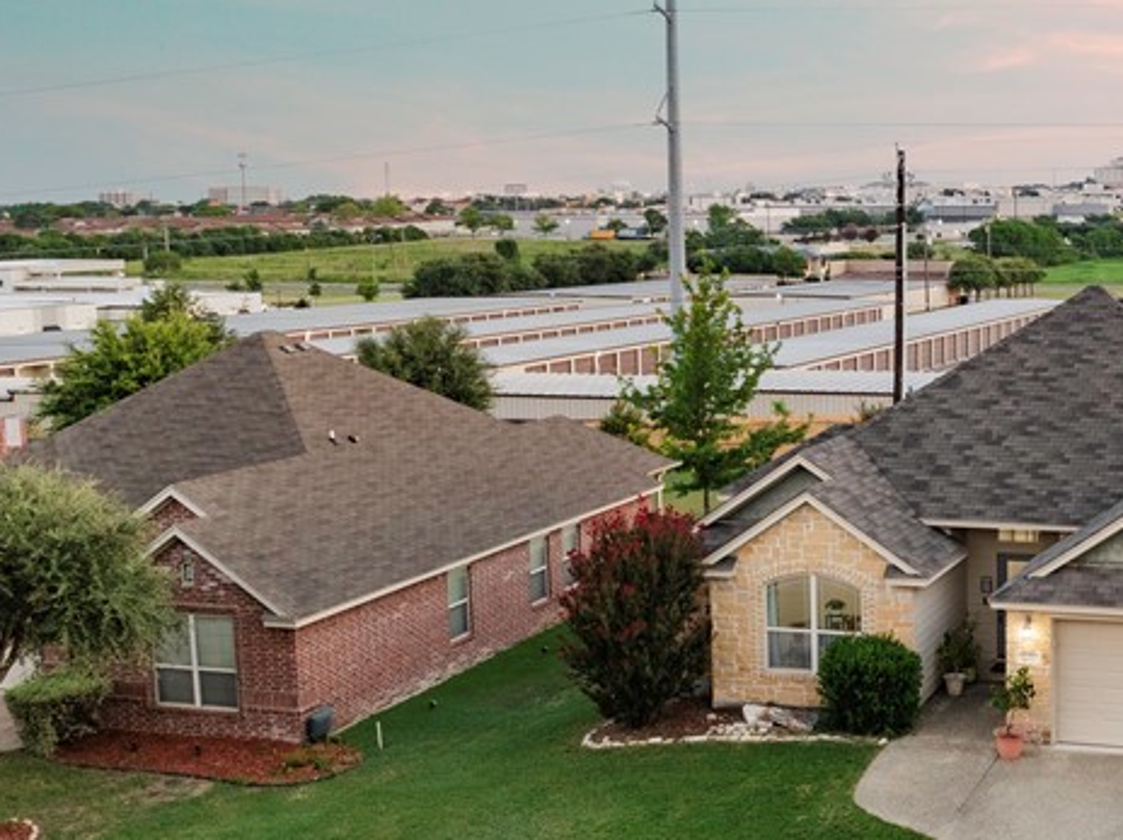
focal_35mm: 53
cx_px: 1012
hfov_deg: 34.2
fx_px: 1718
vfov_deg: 27.5
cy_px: 470
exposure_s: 1/160
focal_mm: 12.29
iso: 200
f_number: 2.8
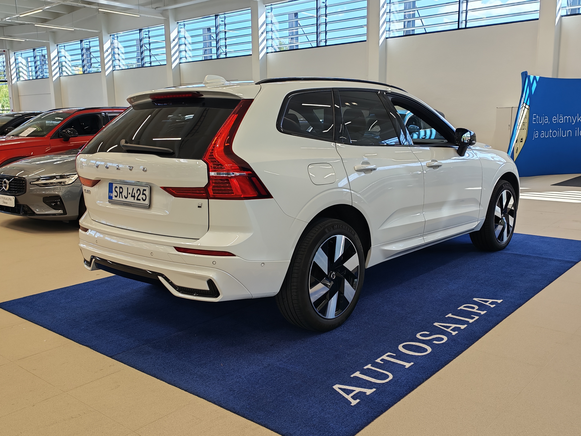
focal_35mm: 34
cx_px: 290
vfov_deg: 41.8
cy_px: 218
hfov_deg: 54.0
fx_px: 571
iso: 80
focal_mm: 6.12
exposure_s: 1/100
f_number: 1.9
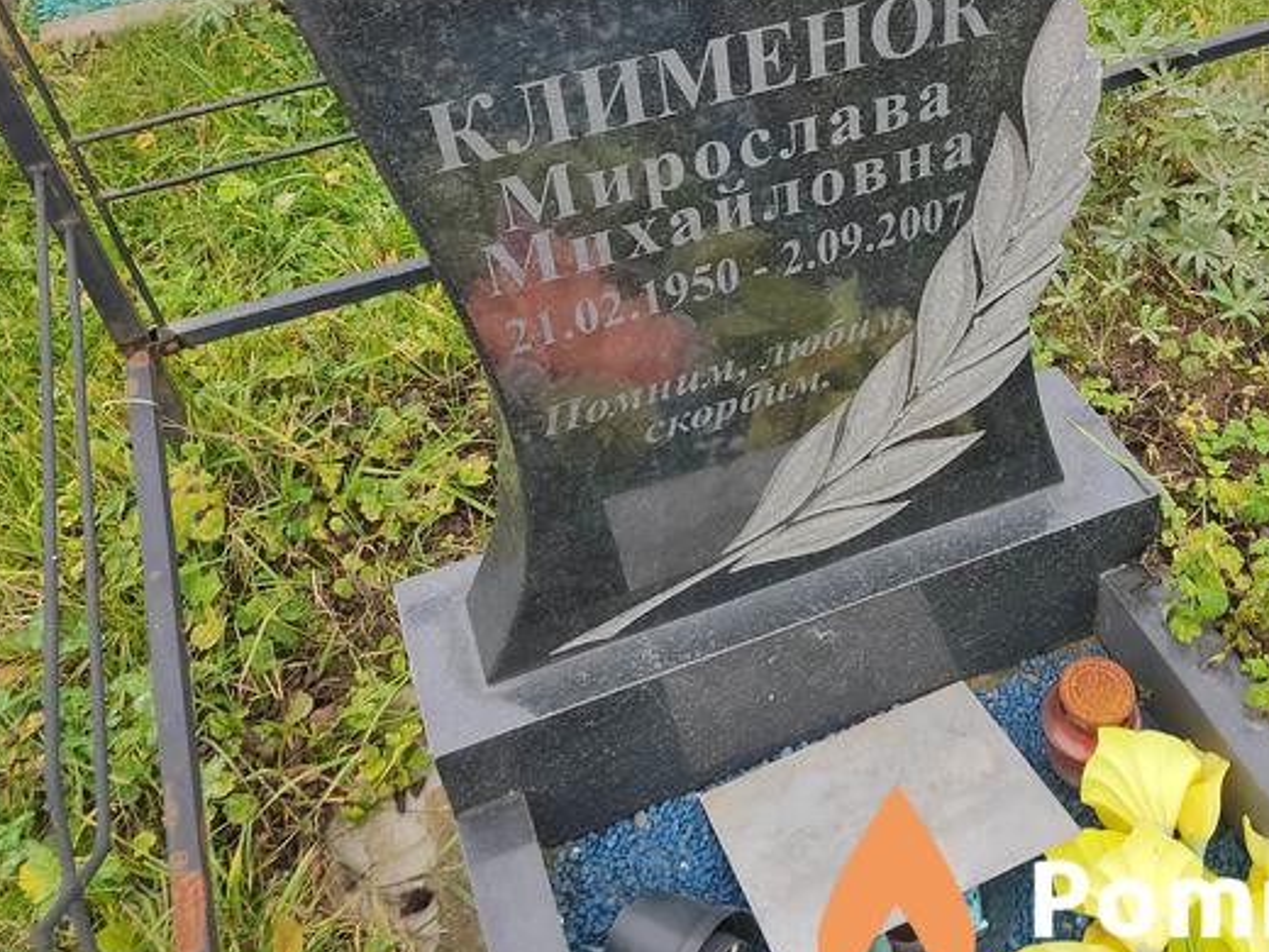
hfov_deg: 46.2
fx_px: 1466
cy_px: 308
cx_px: 830
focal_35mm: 40
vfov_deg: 35.6
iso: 100
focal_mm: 4.74
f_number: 1.79
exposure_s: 1/158
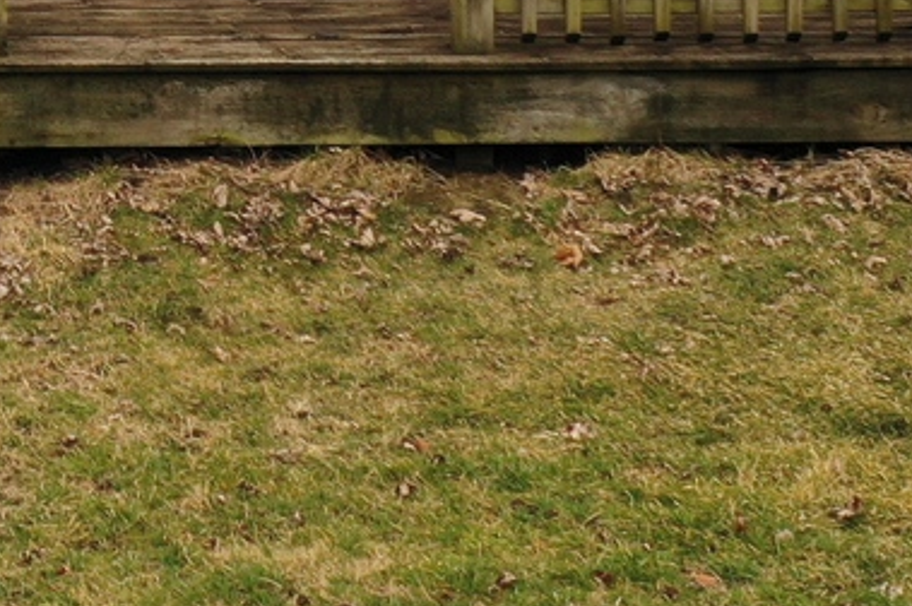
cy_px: -587
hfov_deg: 13.8
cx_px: -354
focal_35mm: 142
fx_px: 3594
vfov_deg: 9.1
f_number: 5
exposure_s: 1/240
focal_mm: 10.26
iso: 100
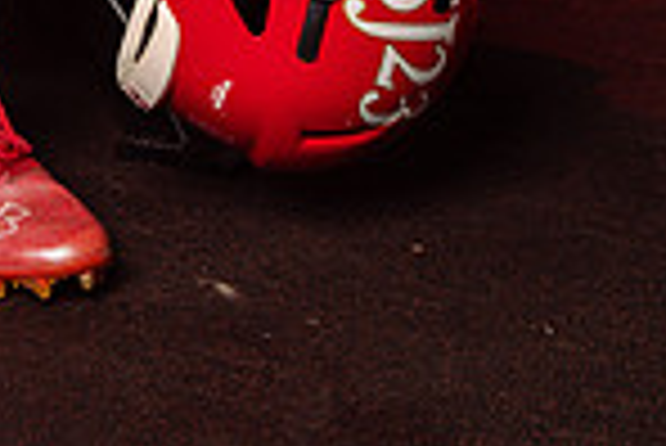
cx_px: 189
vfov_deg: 9.4
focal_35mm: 134
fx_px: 2481
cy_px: -550
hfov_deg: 15.2
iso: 200
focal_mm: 44
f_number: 5
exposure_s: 1/250
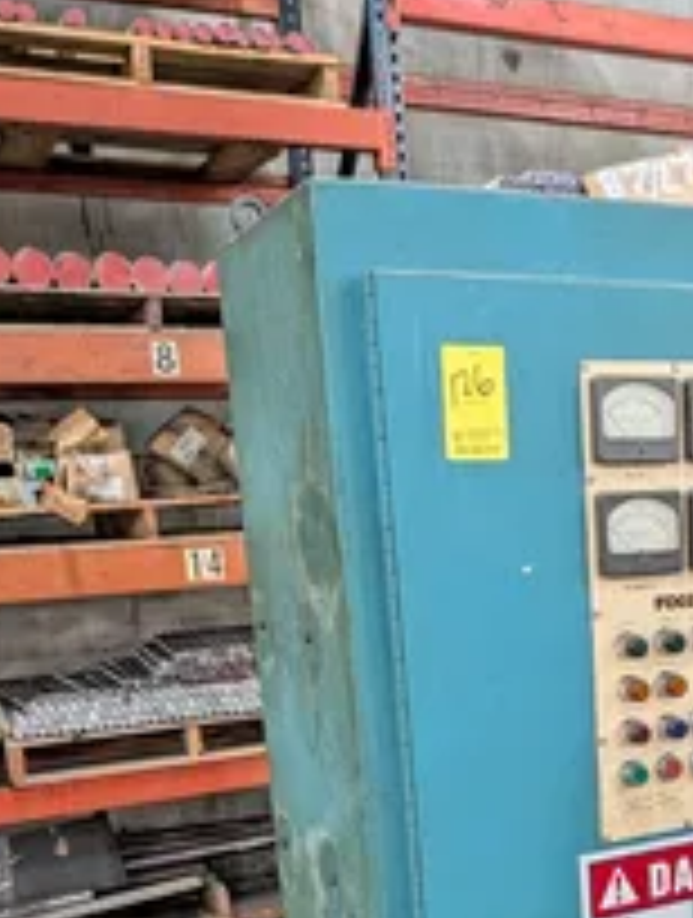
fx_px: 1249
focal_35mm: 47
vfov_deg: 38.2
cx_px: 641
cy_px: 783
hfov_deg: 29.5
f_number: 1.68
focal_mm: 6.9
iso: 586
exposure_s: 1/43.7
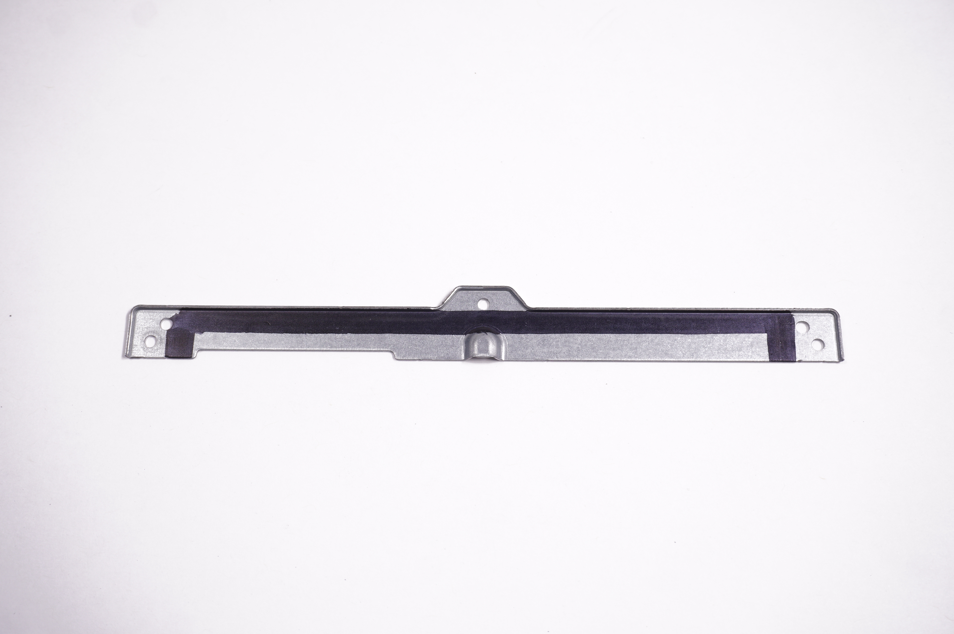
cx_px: 477
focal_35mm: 42
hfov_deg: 46.4
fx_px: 1112
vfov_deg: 31.8
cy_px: 317
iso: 400
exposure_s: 1/160
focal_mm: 28
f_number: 5.6
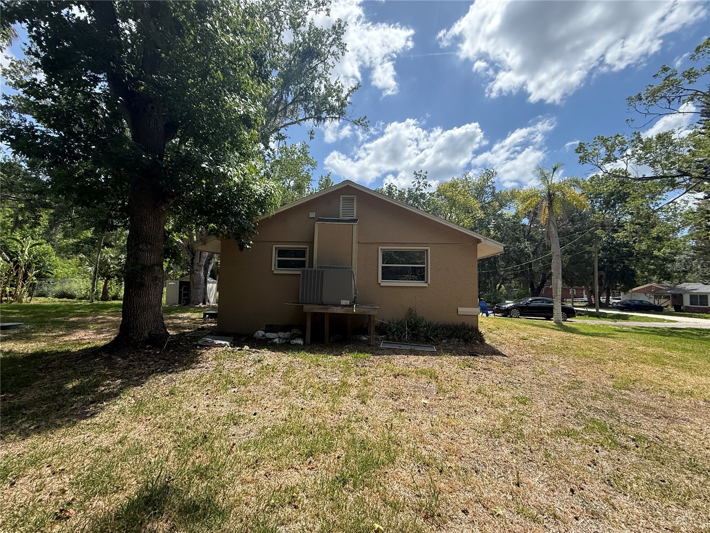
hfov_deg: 102.1
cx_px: 355
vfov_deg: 85.7
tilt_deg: +6.1
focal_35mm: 14
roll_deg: -2.8
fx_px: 287
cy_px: 266
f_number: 2.2
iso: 64
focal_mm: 2.22
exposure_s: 1/1285
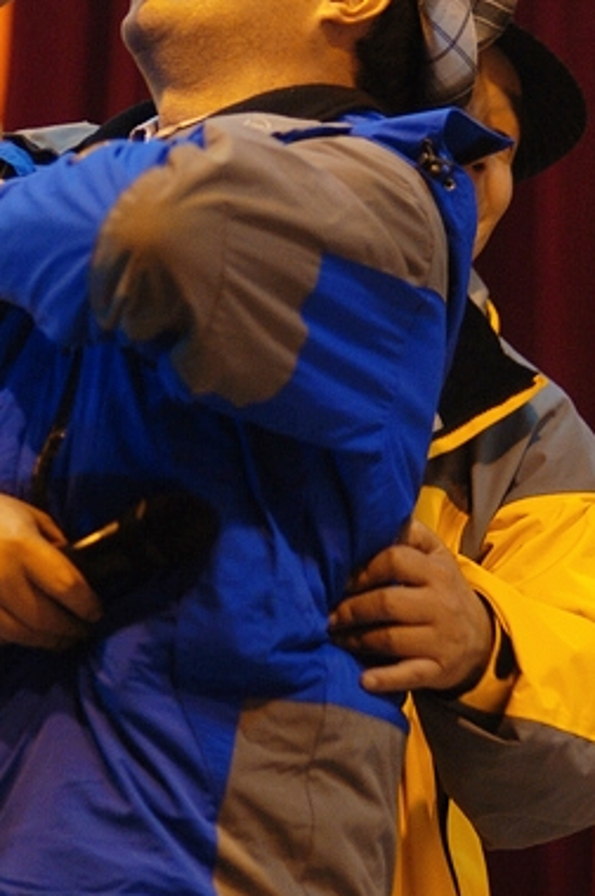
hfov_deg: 5.8
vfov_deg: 8.8
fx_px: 5845
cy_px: 415
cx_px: 67
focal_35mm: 235
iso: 320
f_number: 2
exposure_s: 1/50
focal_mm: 85
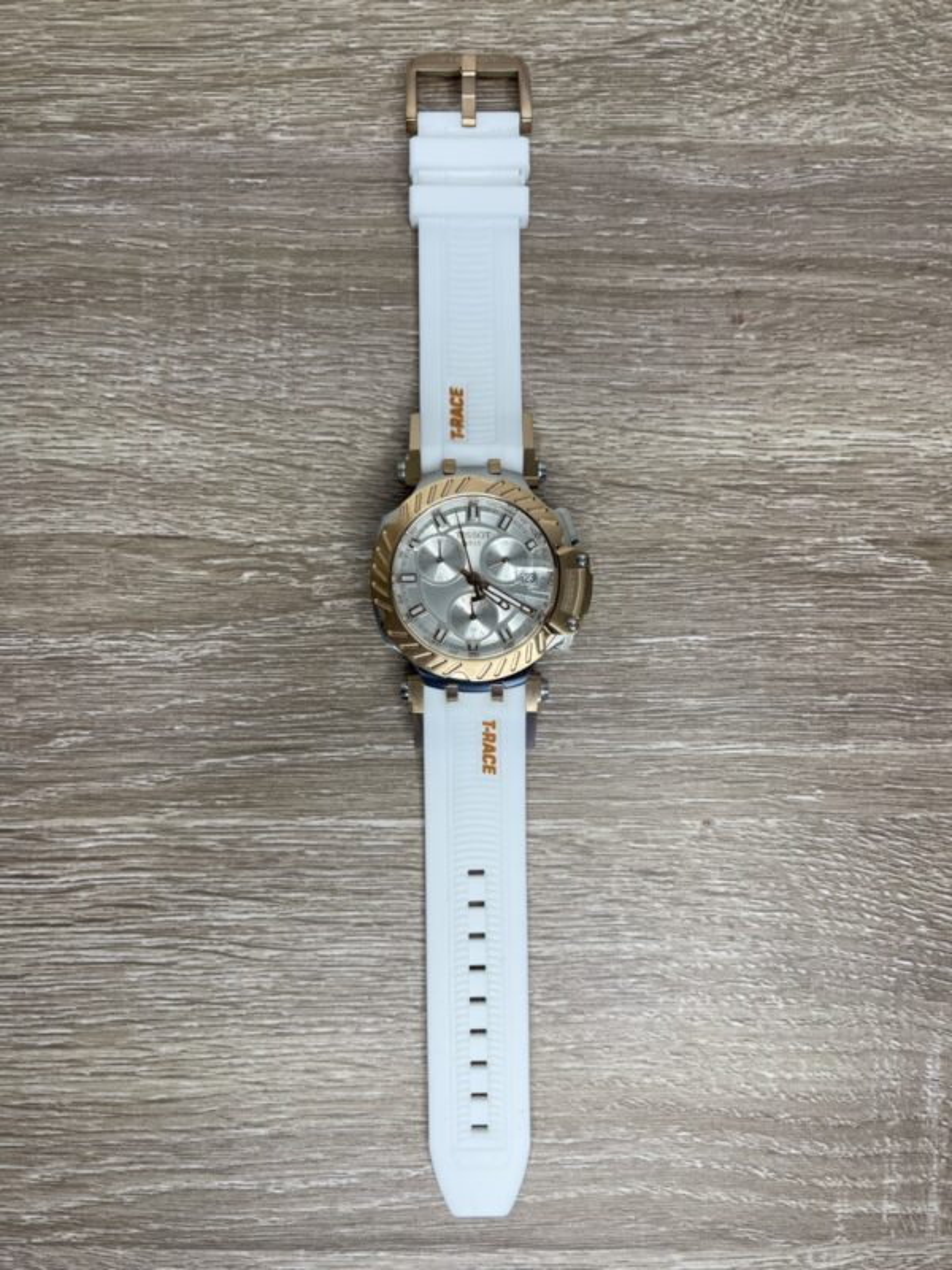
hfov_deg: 54.9
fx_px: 917
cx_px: 476
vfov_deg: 69.4
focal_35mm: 25
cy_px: 635
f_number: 1.6
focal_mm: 5.1
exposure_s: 1/196
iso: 32
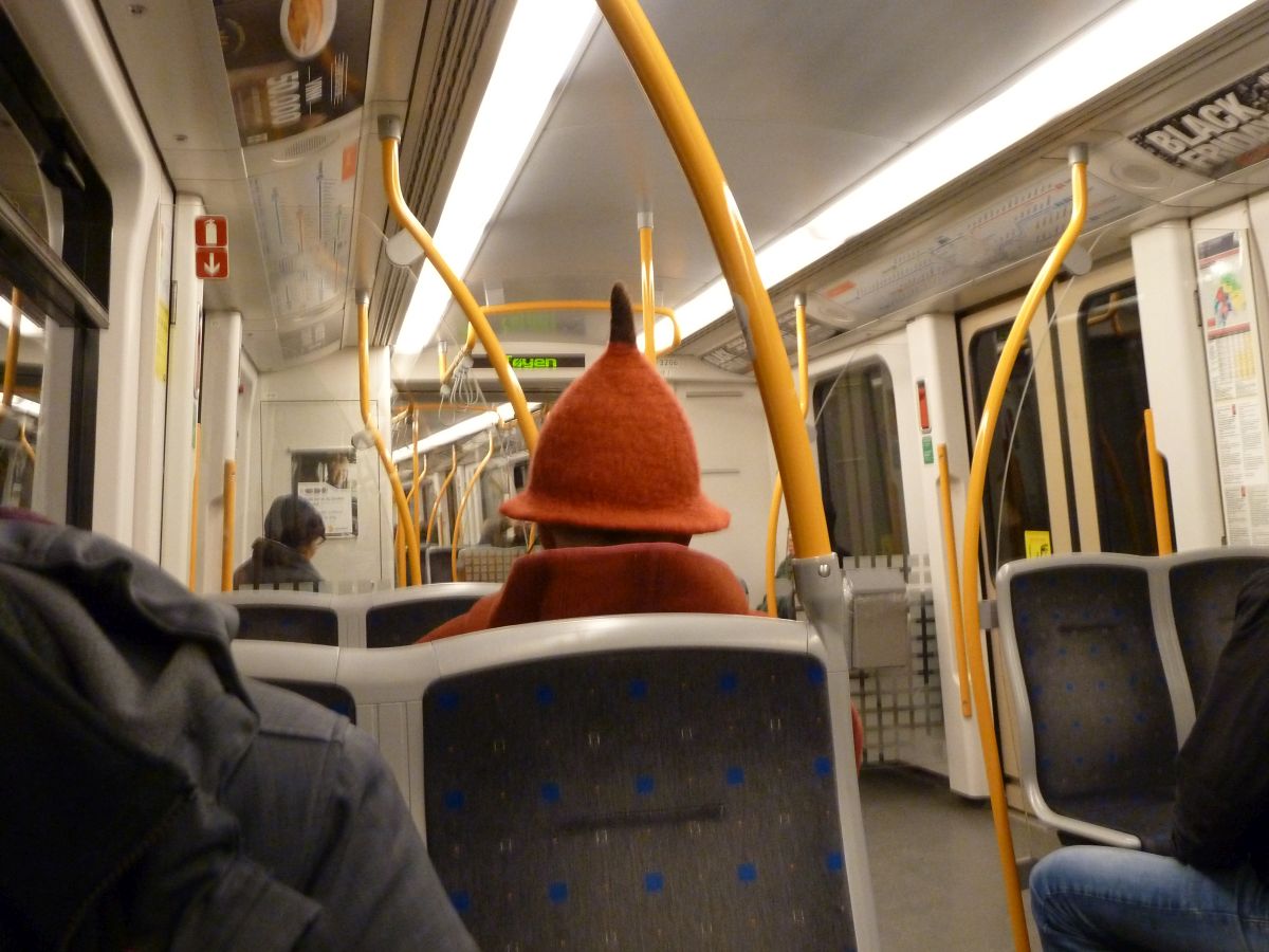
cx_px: 634
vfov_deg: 40.7
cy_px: 476
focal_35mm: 35
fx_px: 1283
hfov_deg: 52.6
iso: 400
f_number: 3.5
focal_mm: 5.7
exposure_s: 1/20
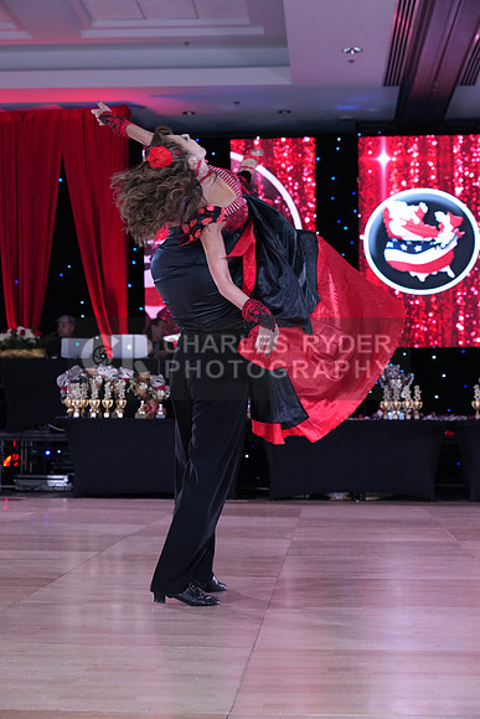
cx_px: 240
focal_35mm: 67
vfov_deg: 30.1
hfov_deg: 20.3
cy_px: 360
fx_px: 1339
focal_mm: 67
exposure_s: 1/250
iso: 2500
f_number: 5
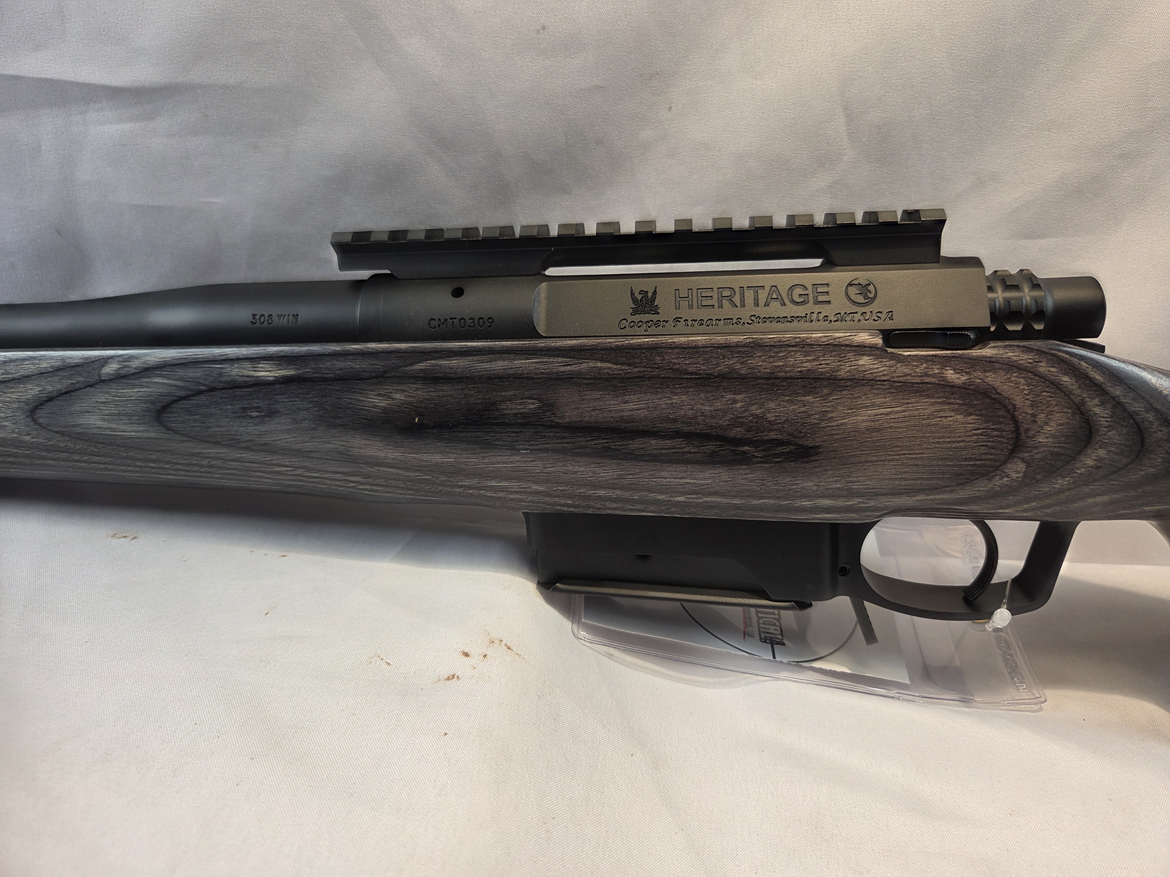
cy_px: 438
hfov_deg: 73.9
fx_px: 777
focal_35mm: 23
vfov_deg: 58.9
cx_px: 585
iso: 25
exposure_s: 1/165
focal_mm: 5.4
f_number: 1.8
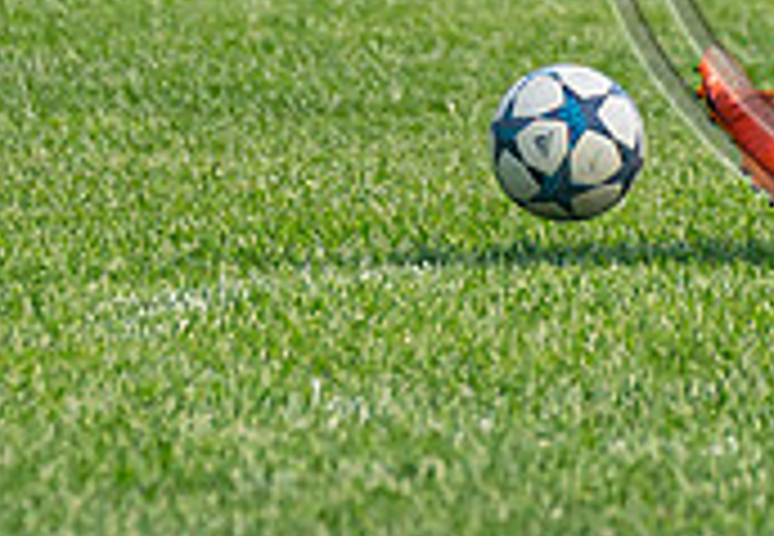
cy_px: -392
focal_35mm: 1426
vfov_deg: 1.0
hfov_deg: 1.4
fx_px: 31018
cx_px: 775
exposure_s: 1/5000
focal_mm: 200
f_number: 2.8
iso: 400
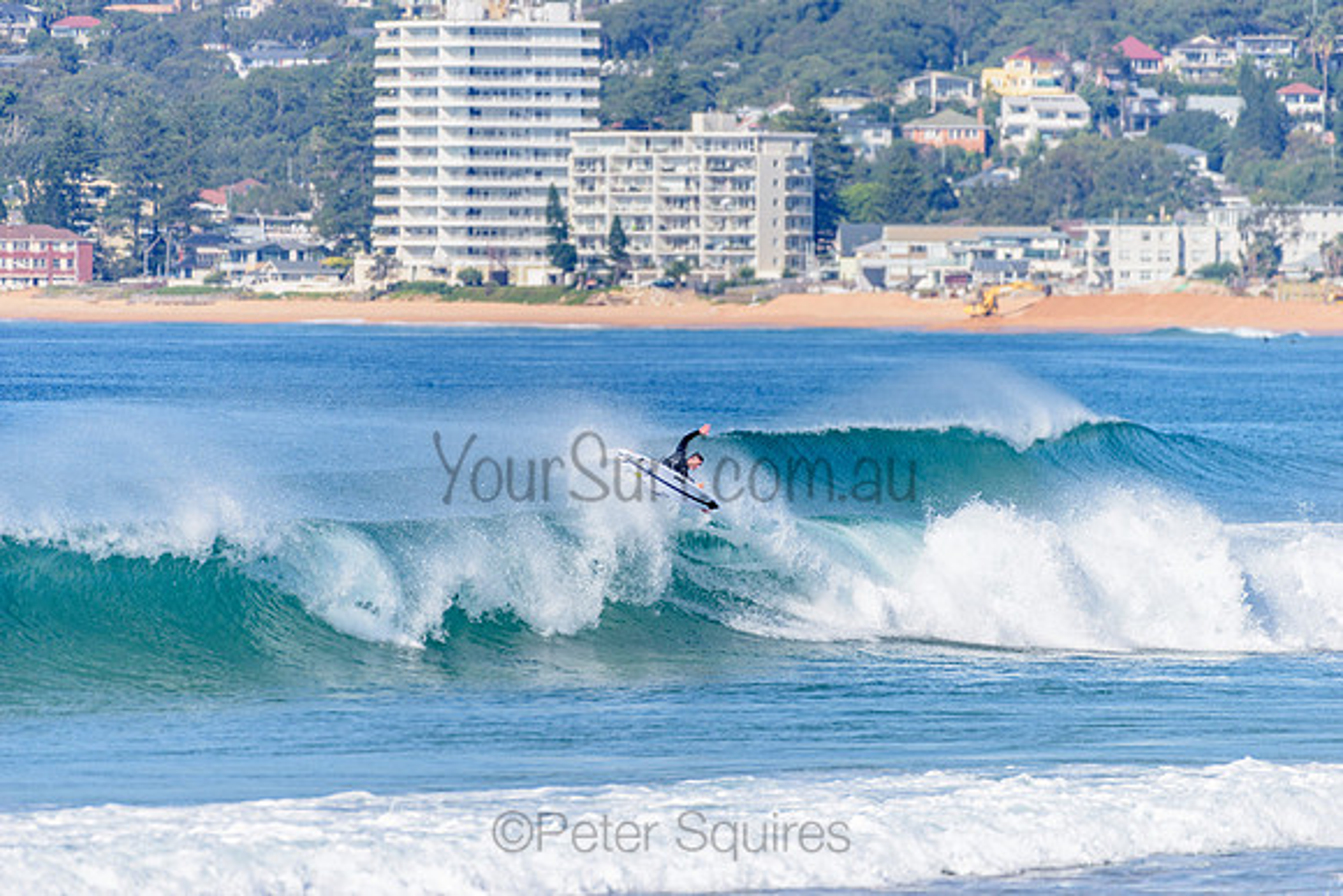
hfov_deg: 4.1
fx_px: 18656
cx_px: 672
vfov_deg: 2.8
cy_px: 448
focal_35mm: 500
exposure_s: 1/2000
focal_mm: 500
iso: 160
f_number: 5.6
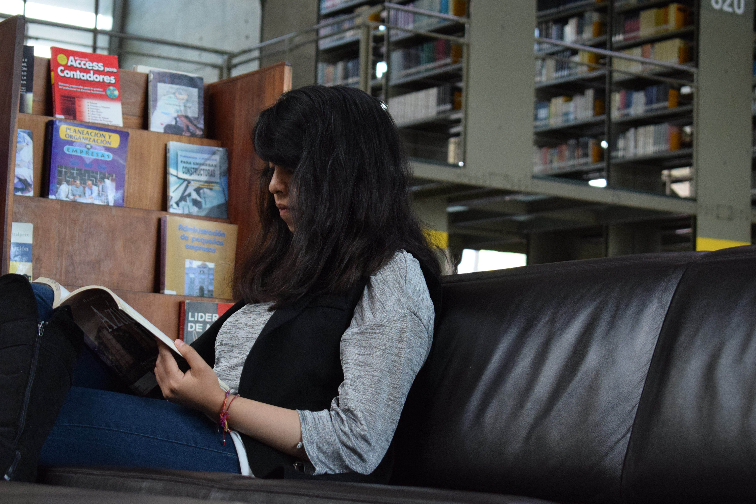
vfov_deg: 16.6
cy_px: 252
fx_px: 1732
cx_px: 378
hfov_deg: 24.6
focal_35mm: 82
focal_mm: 55
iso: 1600
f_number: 5.6
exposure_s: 1/125
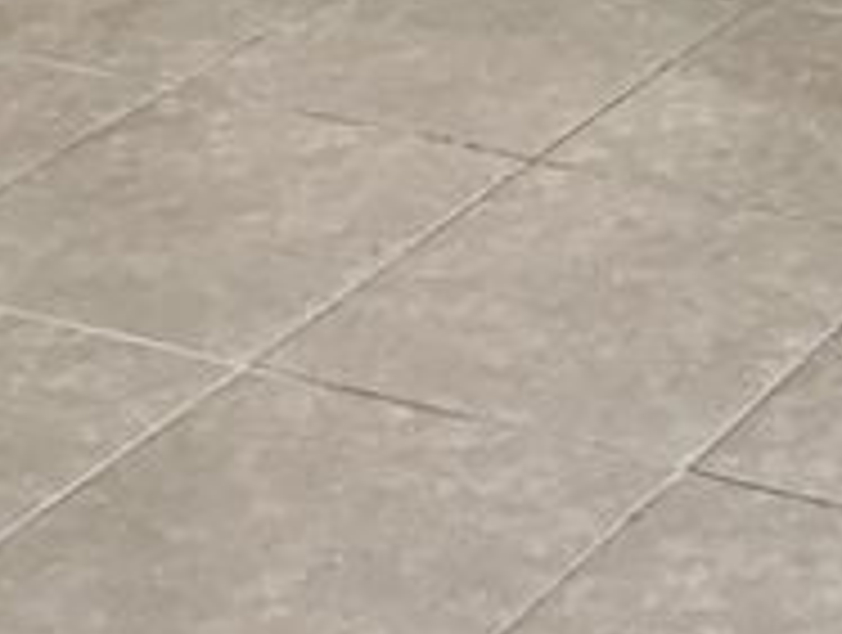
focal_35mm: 142
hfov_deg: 13.3
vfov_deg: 9.1
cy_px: -1039
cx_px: 1171
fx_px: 3461
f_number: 1.6
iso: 80
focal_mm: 5.96
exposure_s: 1/120
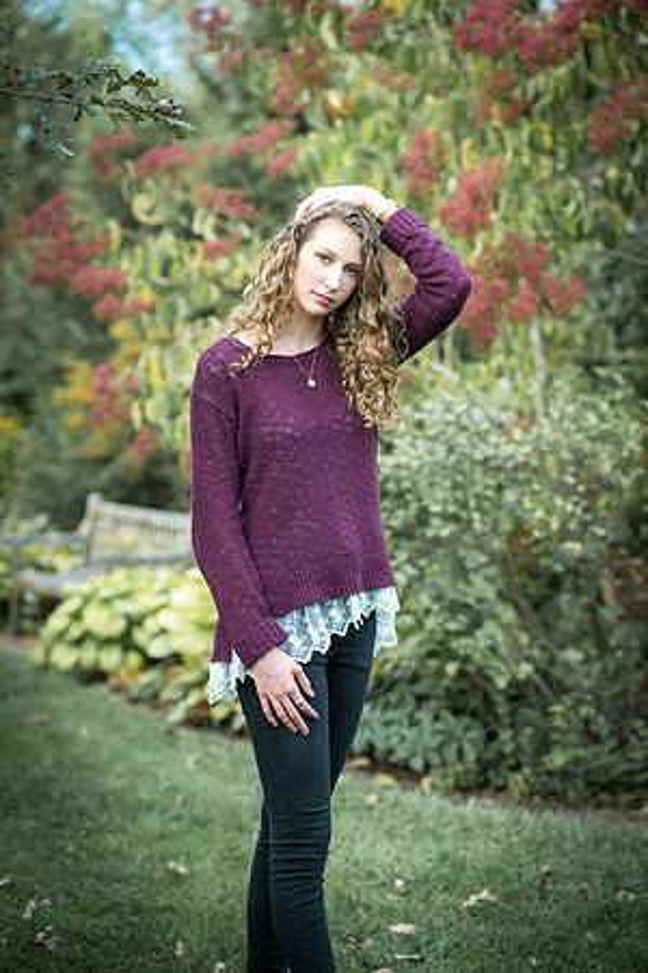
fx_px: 2295
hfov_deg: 16.1
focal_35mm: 85
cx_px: 324
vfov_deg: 23.9
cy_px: 486
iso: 100
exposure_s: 1/200
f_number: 2.8
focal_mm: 85
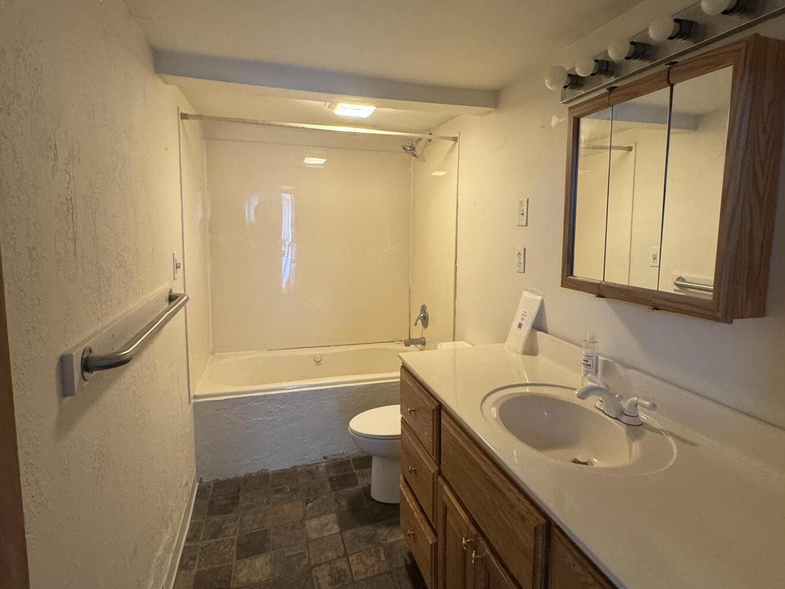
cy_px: 311
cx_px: 419
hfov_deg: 98.0
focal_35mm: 15
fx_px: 340
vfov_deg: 81.7
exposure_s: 1/60
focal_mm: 2.22
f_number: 2.2
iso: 500
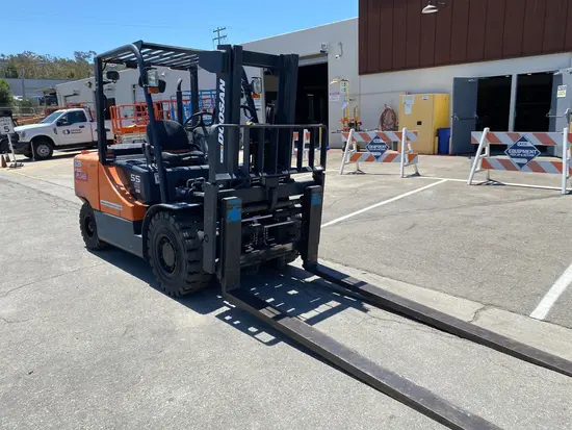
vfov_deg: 53.1
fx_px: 430
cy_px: 215
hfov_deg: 67.3
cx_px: 286
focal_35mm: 26
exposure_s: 1/2315
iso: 32
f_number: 1.8
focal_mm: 4.25
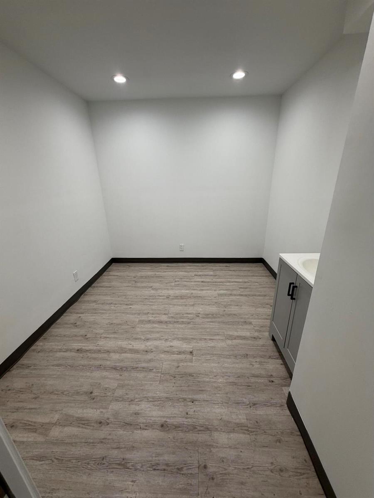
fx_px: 202
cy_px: 249
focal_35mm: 14
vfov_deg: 102.1
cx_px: 187
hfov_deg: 85.7
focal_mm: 2.22
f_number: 2.2
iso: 125
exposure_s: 1/120
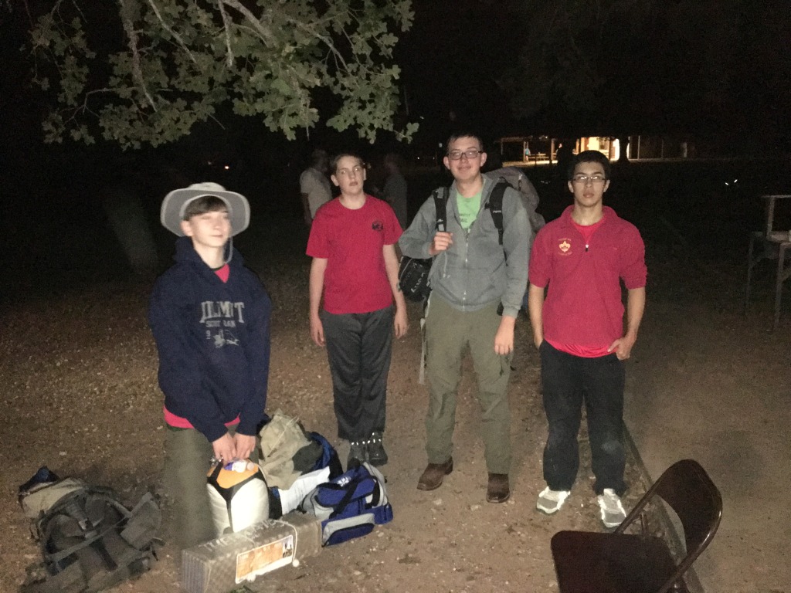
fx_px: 663
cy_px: 296
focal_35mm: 29
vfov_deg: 48.2
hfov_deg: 61.7
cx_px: 396
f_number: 2.2
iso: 1250
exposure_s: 1/16
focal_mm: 4.15
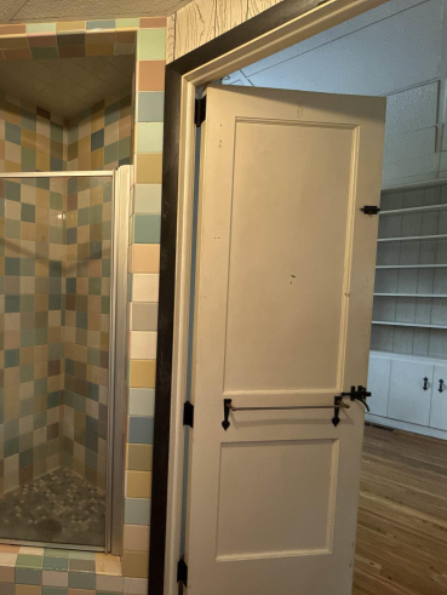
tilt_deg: -2.6
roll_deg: -0.9
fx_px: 327
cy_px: 302
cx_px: 58
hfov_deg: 60.0
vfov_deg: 84.6
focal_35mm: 19
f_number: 2.2
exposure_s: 1/120
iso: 500
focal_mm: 2.22
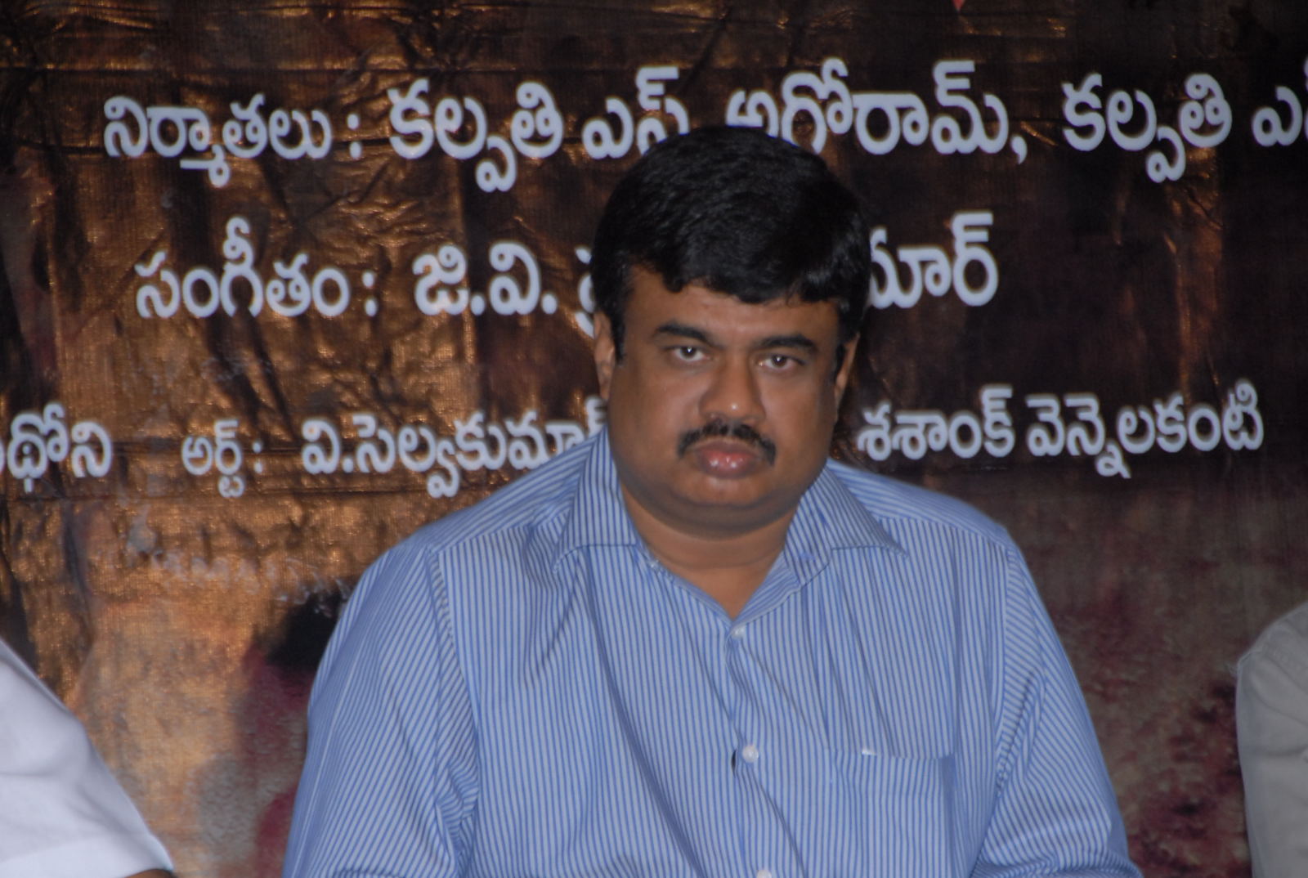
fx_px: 10922
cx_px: 654
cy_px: 439
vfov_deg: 4.6
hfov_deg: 6.9
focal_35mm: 300
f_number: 5.6
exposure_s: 1/125
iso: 500
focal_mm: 200
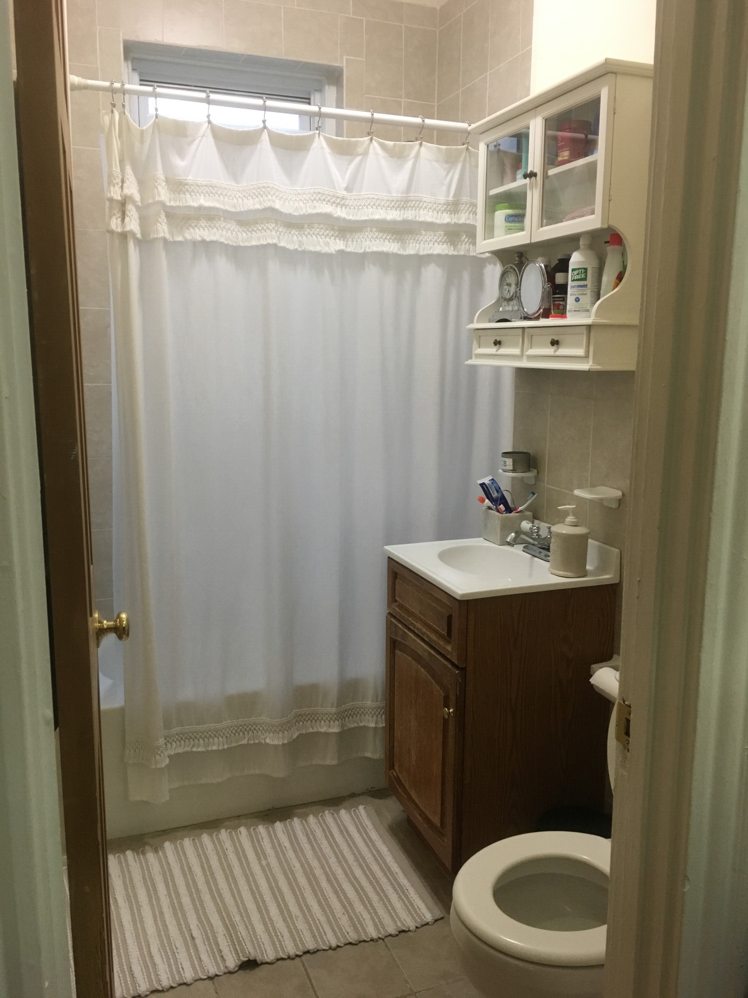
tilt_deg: -8.7
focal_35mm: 29
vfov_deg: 61.7
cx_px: 374
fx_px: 836
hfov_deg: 48.2
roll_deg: -0.3
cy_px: 499
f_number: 2.2
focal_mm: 4.15
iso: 125
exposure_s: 1/30
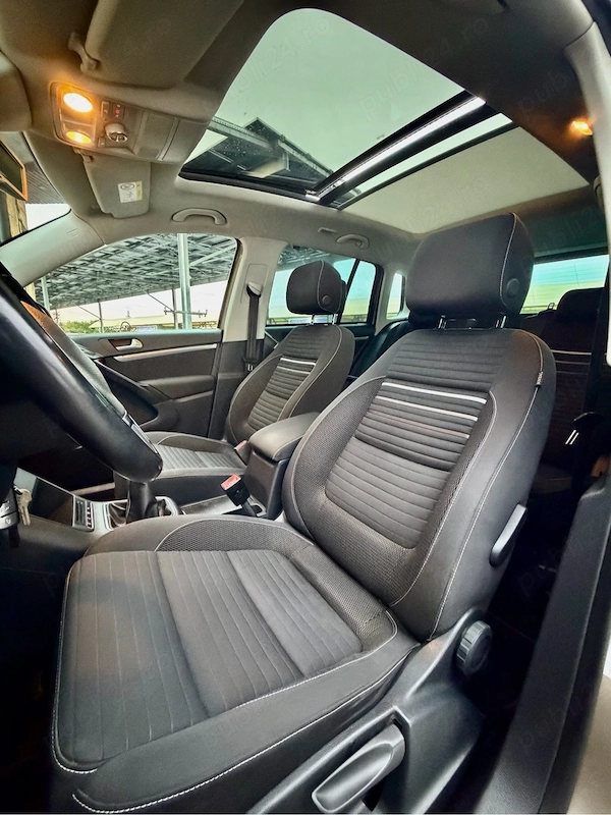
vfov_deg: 102.1
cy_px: 408
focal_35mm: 14
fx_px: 329
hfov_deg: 85.7
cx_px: 306
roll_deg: -1.0
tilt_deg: -10.0
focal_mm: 2.22
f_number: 2.2
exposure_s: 1/30
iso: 2500
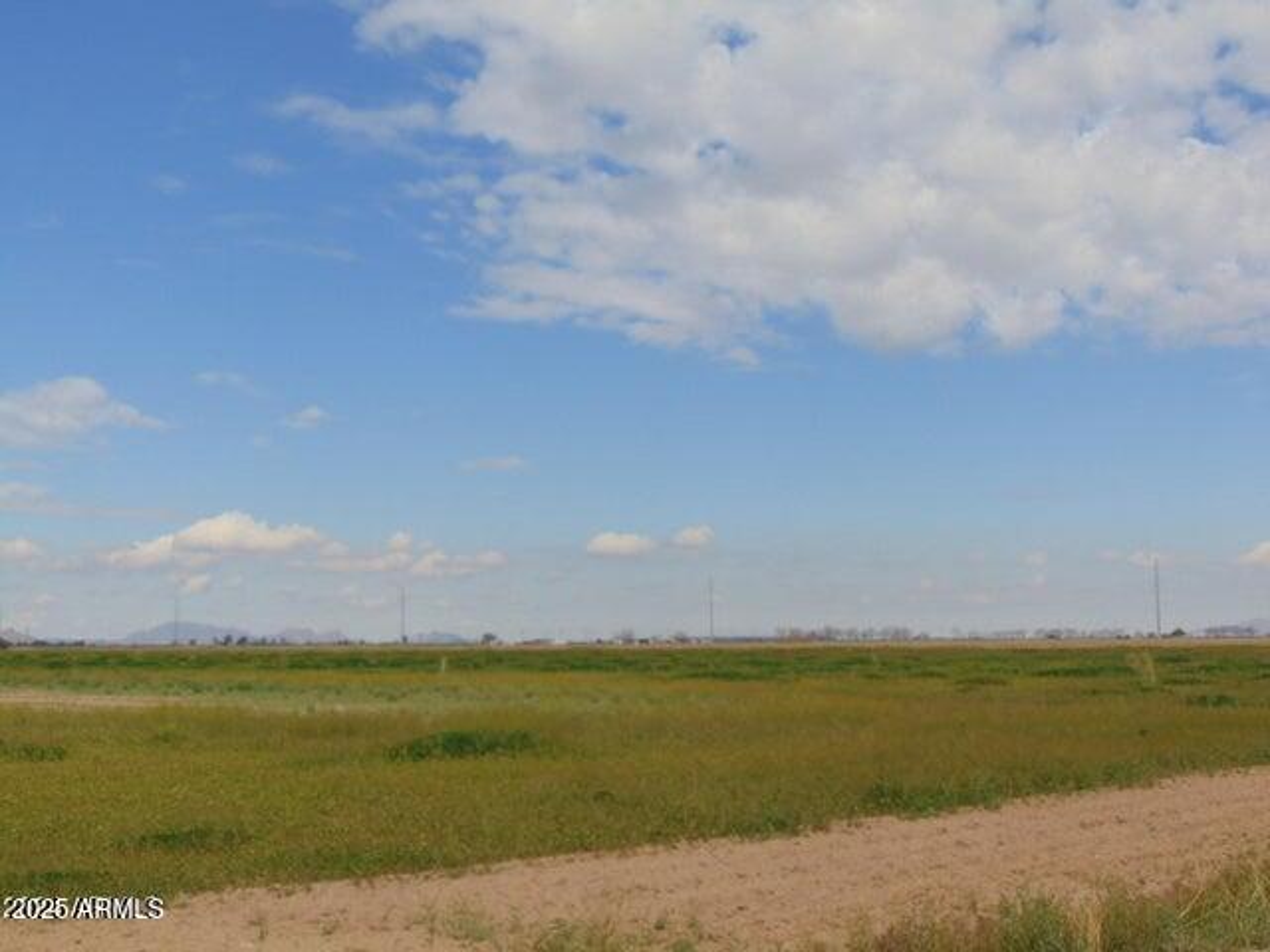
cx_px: 635
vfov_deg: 29.1
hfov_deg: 38.2
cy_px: 476
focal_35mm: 50
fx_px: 1834
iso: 80
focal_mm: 9
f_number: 9
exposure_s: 1/400
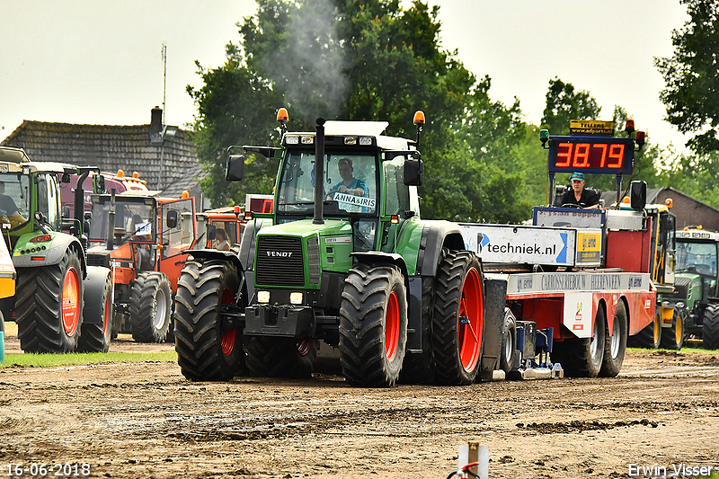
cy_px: 240
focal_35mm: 285
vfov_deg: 4.8
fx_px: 5691
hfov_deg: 7.2
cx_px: 360
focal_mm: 190
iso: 500
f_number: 9
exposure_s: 1/1000
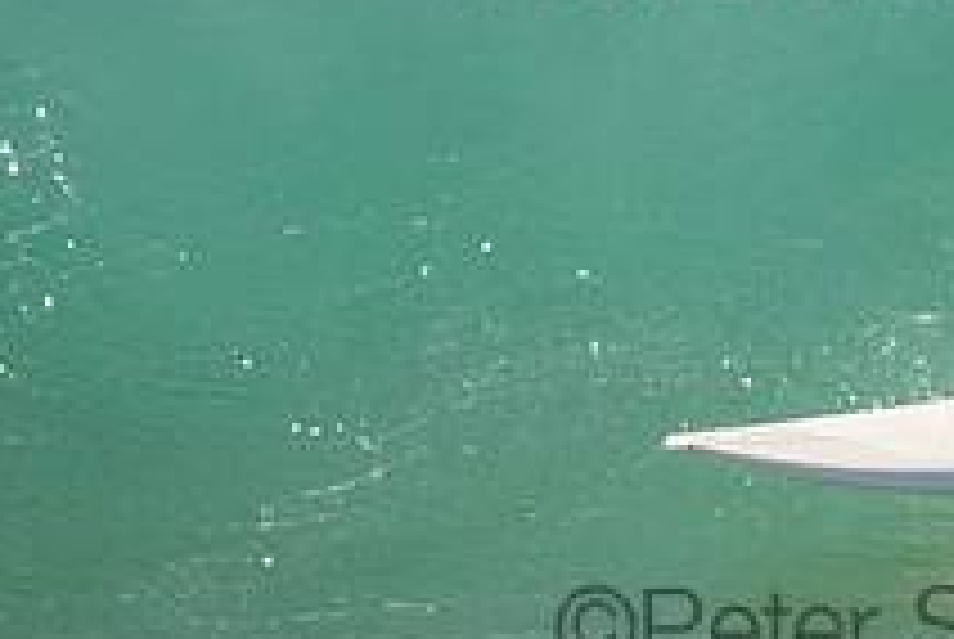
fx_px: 57956
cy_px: -119
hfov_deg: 0.9
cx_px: 904
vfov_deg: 0.6
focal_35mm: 2184
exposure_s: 1/2000
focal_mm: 800
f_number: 11
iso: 2200
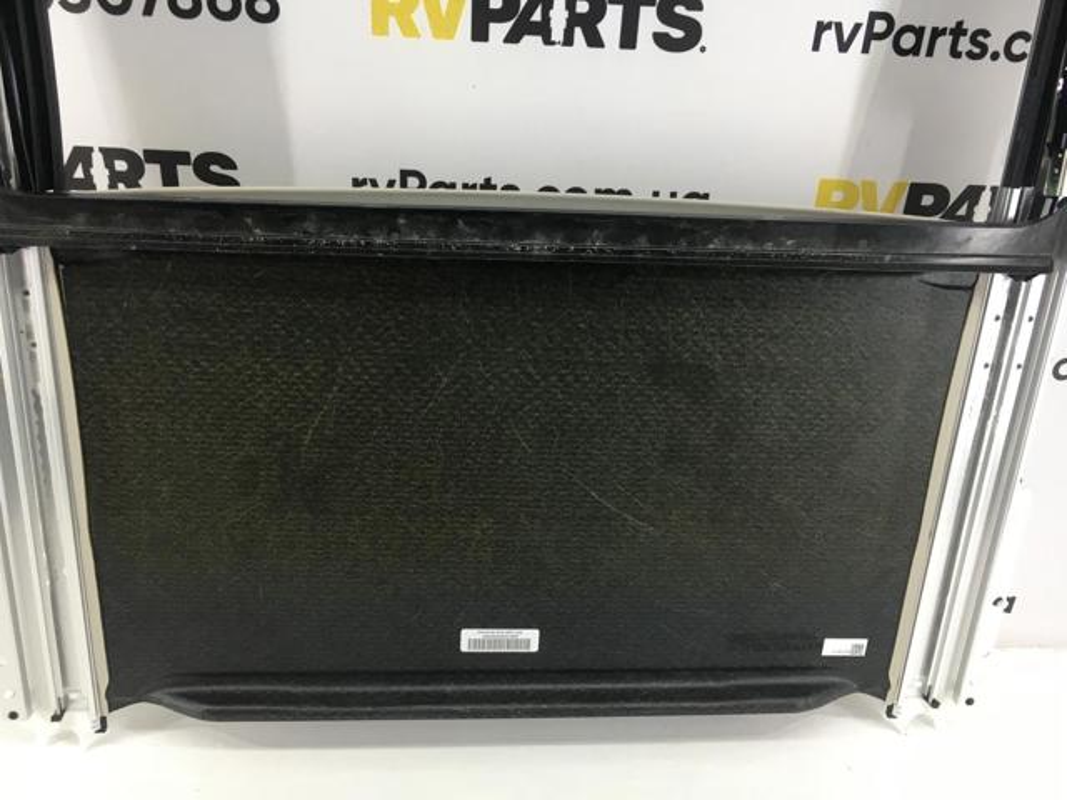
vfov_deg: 48.2
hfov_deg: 61.7
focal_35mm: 29
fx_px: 894
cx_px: 534
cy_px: 400
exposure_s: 1/33
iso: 32
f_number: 2.2
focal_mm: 4.15
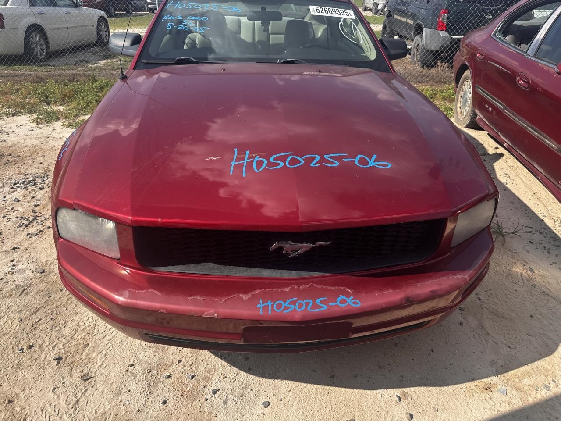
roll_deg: +1.7
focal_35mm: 24
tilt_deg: -30.3
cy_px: 210
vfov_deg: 56.8
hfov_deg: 71.6
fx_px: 389
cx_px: 280
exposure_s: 1/2591
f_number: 1.78
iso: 80
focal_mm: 6.86
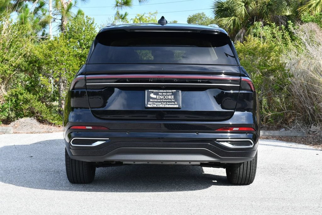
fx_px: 609
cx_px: 161
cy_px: 108
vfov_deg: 20.0
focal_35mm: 68
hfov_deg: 29.6
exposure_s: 1/250
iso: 200
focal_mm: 34
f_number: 8
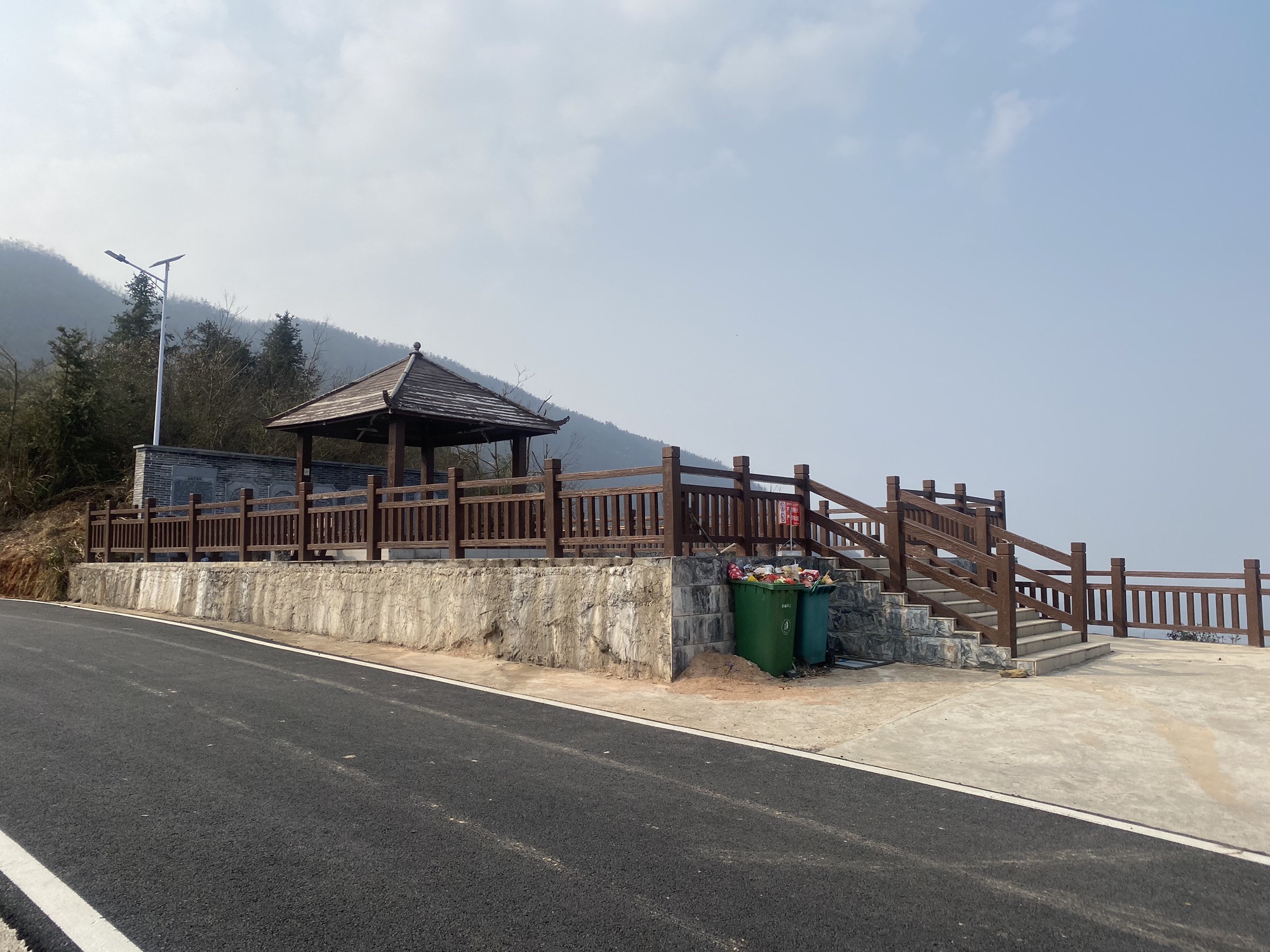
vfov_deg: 53.1
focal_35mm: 26
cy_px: 476
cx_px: 635
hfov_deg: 67.3
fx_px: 954
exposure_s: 1/4608
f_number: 1.8
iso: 32
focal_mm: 4.25
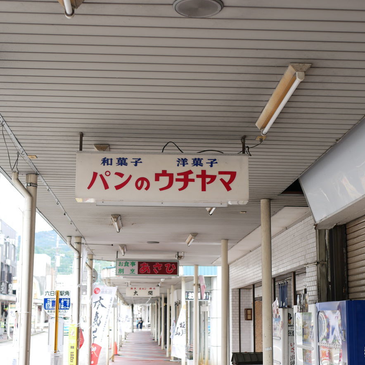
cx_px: 175
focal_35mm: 60
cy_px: 183
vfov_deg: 28.6
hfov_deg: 28.6
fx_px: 716
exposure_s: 1/250
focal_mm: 25
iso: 200
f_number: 2.8
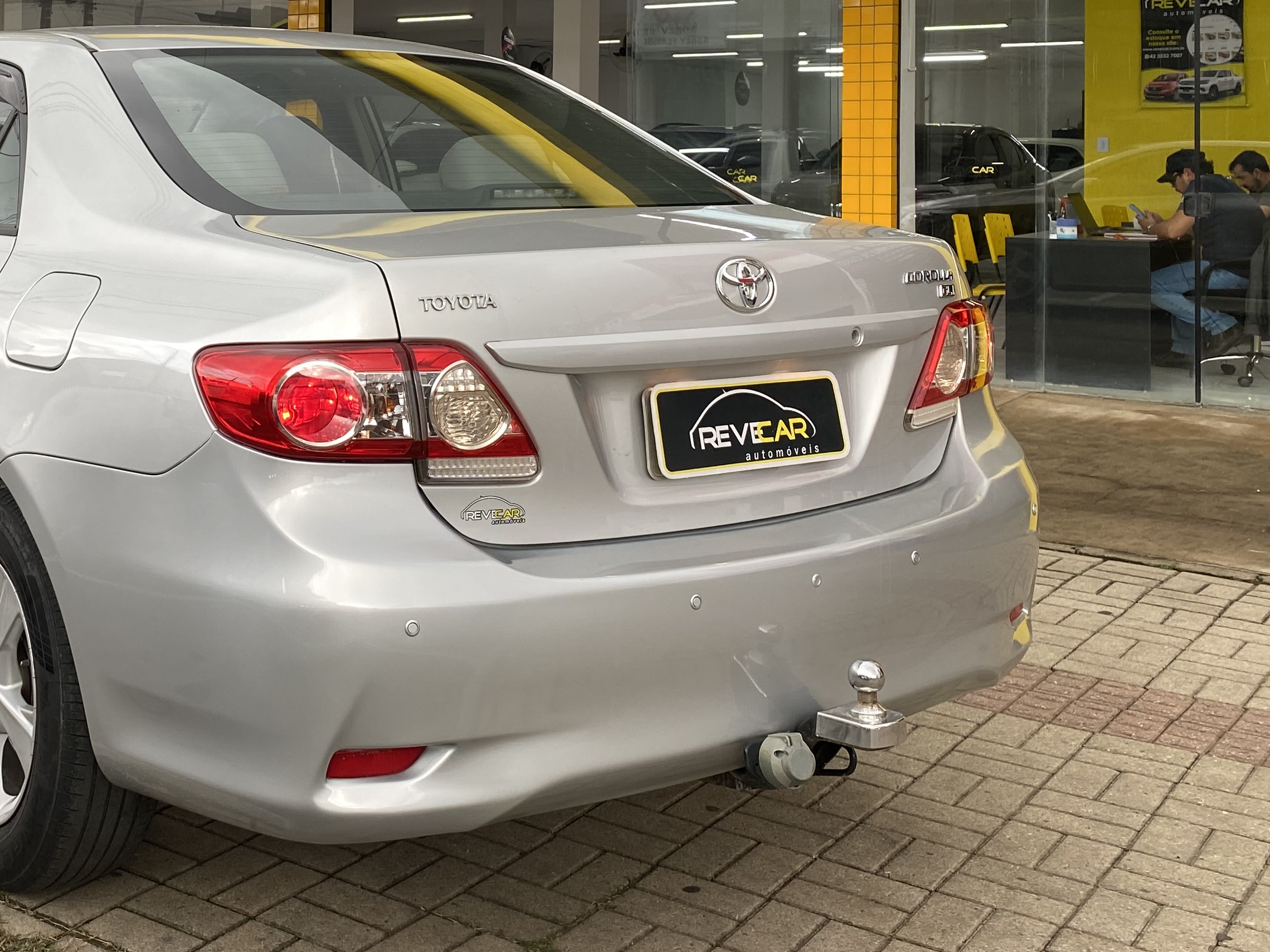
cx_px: 308
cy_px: 139
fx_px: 1688
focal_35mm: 46
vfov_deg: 30.4
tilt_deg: +0.9
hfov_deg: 40.0
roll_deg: -0.9
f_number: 1.8
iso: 40
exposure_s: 1/120
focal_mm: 4.25
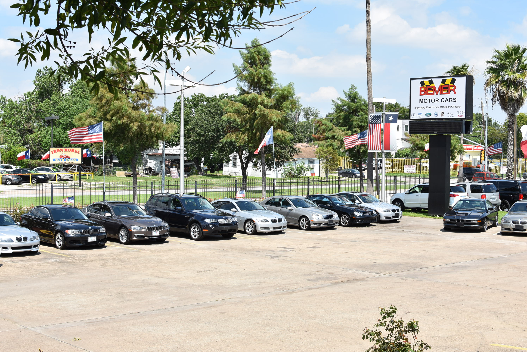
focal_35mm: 52
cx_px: 264
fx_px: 769
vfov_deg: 25.8
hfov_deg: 37.8
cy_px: 176
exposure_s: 1/200
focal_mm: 35
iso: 100
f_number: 8
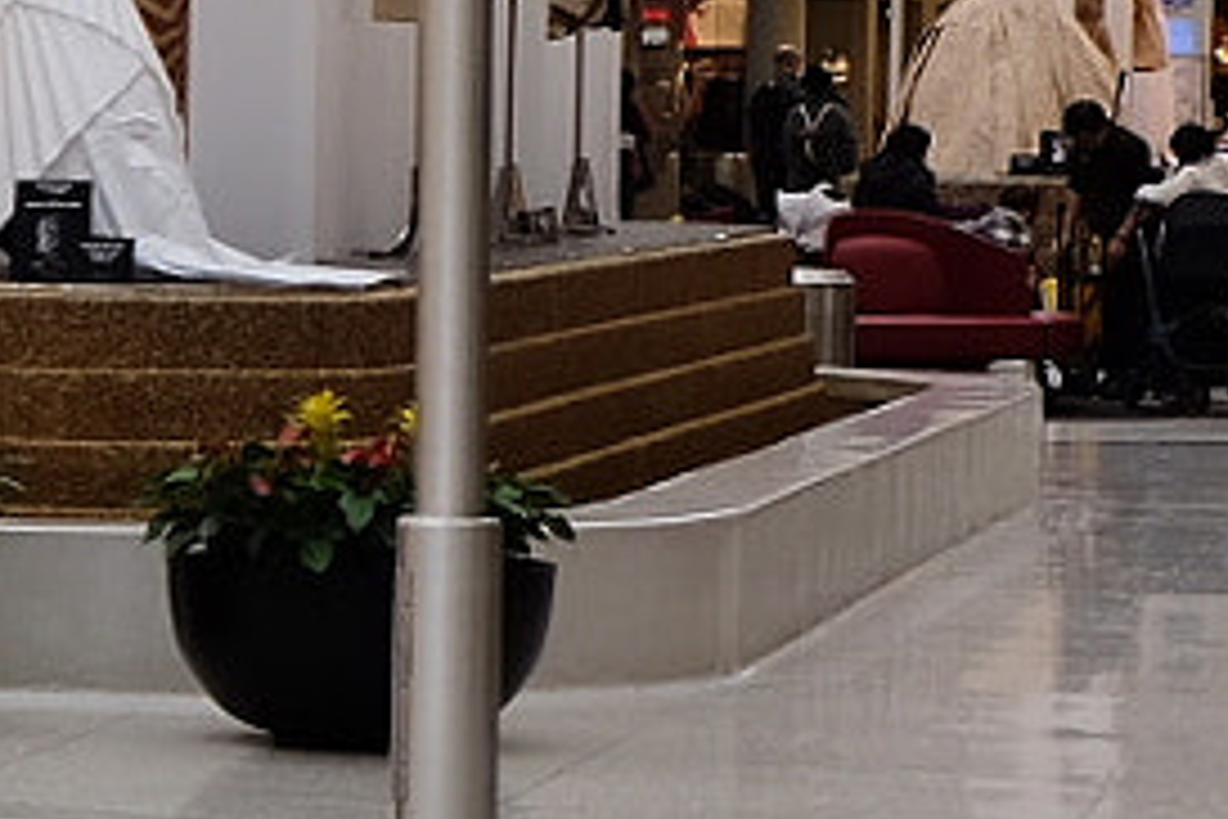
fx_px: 6992
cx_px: -1201
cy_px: 142
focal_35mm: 205
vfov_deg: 6.7
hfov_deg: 9.4
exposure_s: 1/110
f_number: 3.6
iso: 400
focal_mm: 23.3
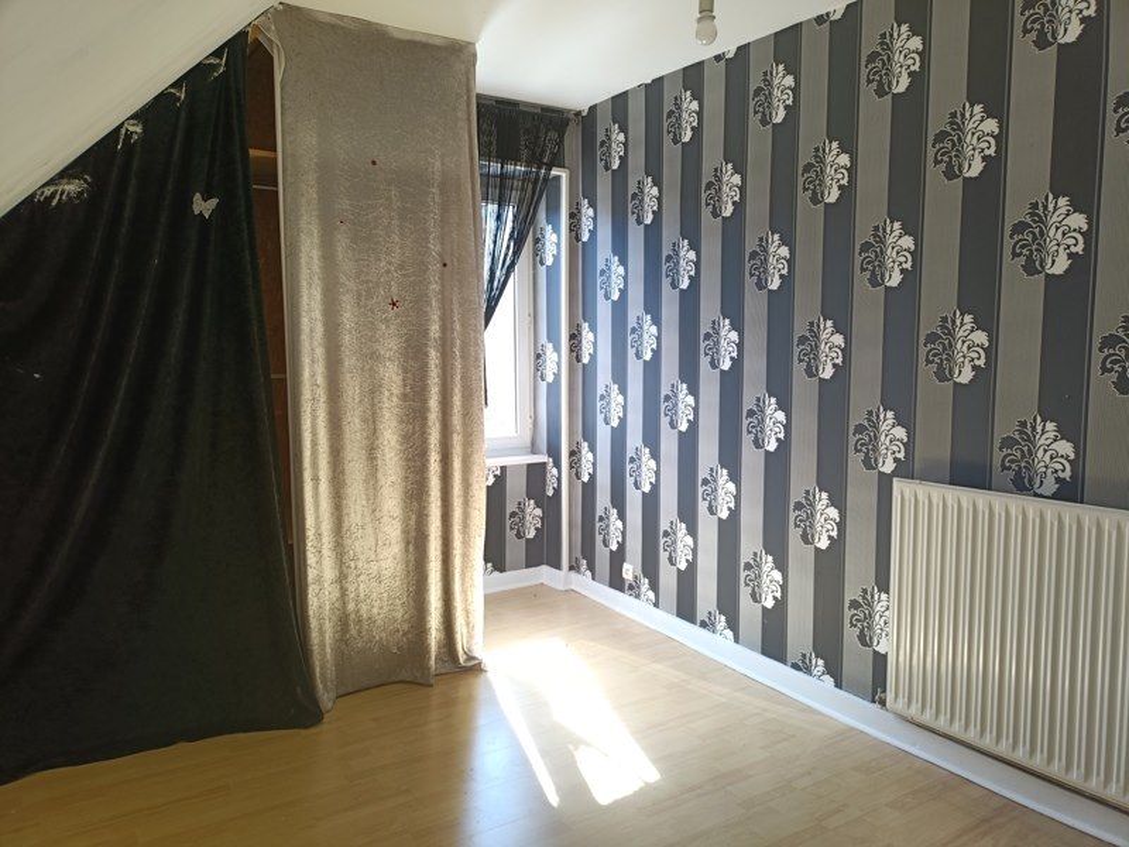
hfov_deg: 69.4
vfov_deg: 54.9
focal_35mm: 25
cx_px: 564
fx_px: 815
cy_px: 424
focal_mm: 4.7
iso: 320
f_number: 1.7
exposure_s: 1/50
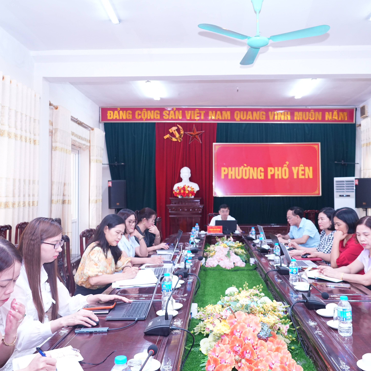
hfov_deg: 52.4
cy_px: 184
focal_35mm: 31
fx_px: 376
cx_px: 205
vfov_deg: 52.5
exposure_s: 1/125
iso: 2000
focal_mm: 24
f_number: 4
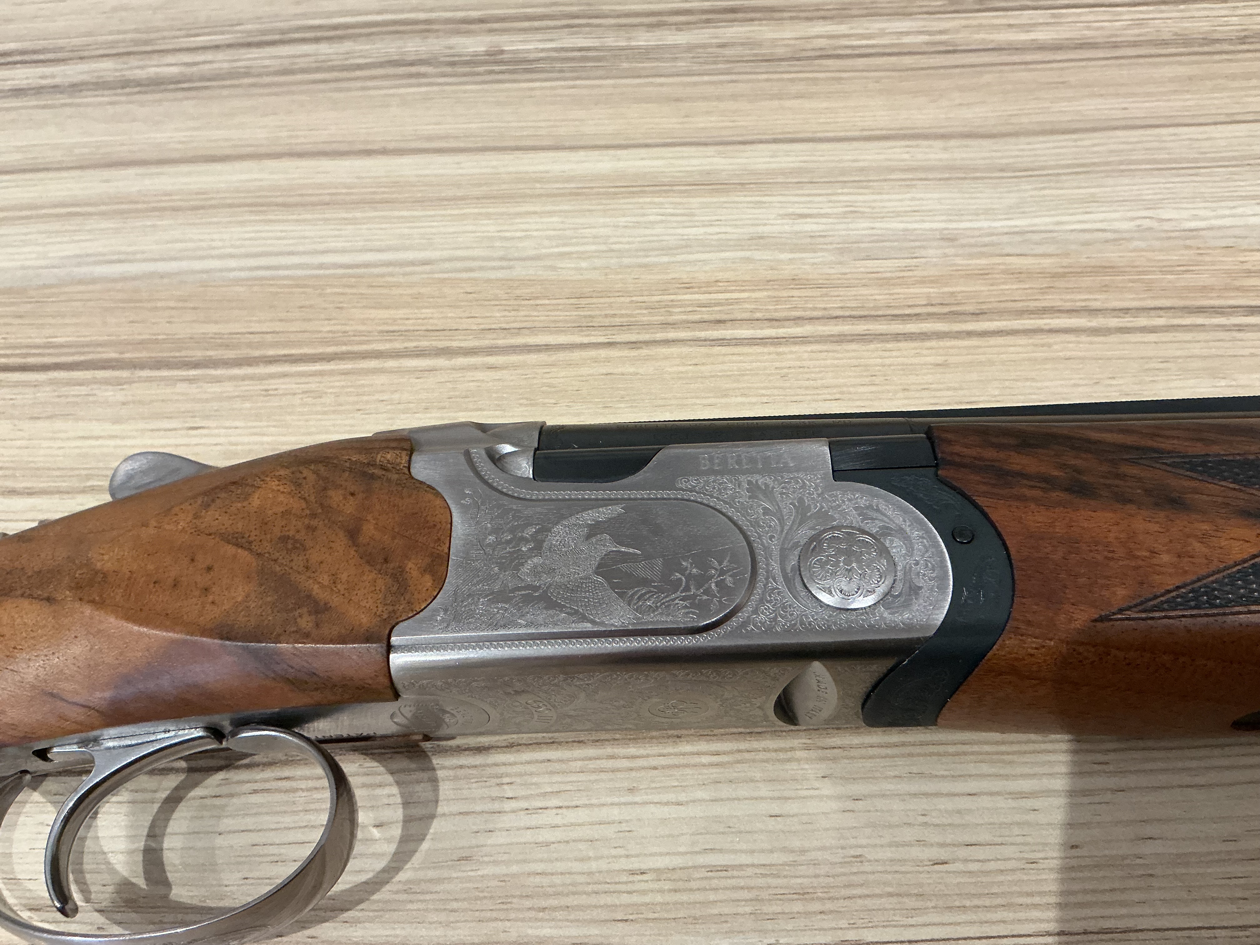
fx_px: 1056
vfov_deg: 48.2
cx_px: 630
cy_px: 472
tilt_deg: -57.1
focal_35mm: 29
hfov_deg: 61.7
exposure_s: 1/60
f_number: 1.8
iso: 200
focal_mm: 3
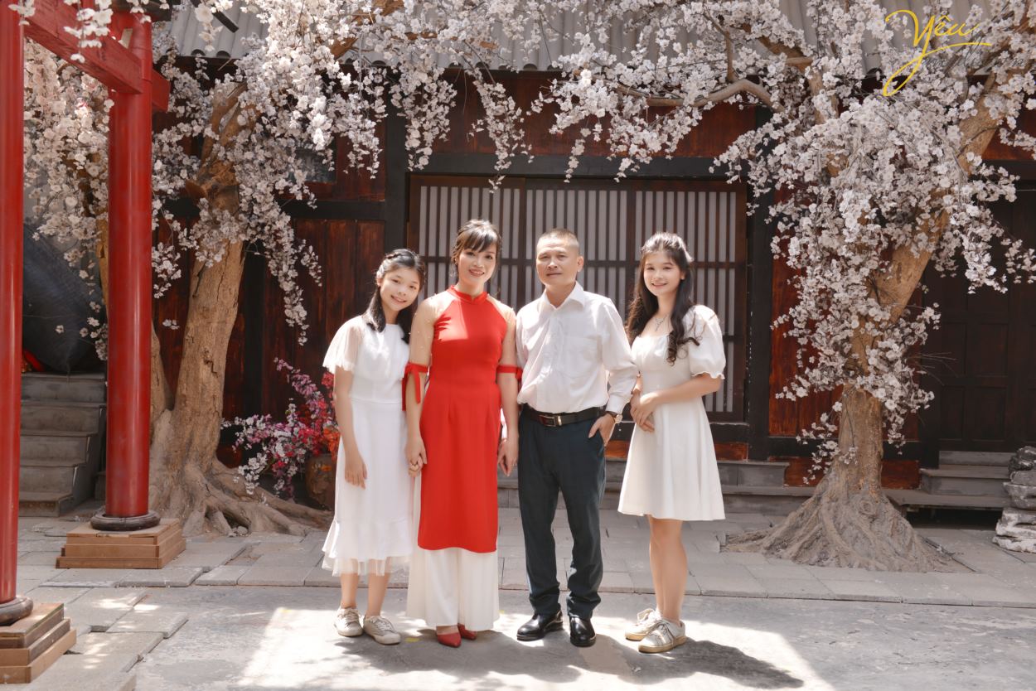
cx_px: 518
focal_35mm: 42
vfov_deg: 31.9
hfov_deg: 46.4
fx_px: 1209
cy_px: 346
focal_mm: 42
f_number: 6.7
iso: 200
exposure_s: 1/180
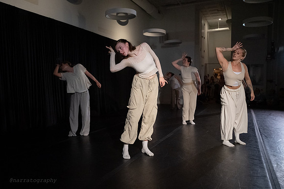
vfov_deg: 42.1
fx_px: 246
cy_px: 101
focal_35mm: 31
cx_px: 128
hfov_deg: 59.8
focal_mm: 28
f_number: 5
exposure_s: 1/500
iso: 6400
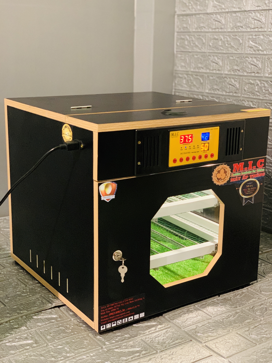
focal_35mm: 52
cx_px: 136
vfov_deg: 36.8
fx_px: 545
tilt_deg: -14.0
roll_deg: -0.9
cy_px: 182
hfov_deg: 28.0
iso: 640
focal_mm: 6
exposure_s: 1/25
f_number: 2.4
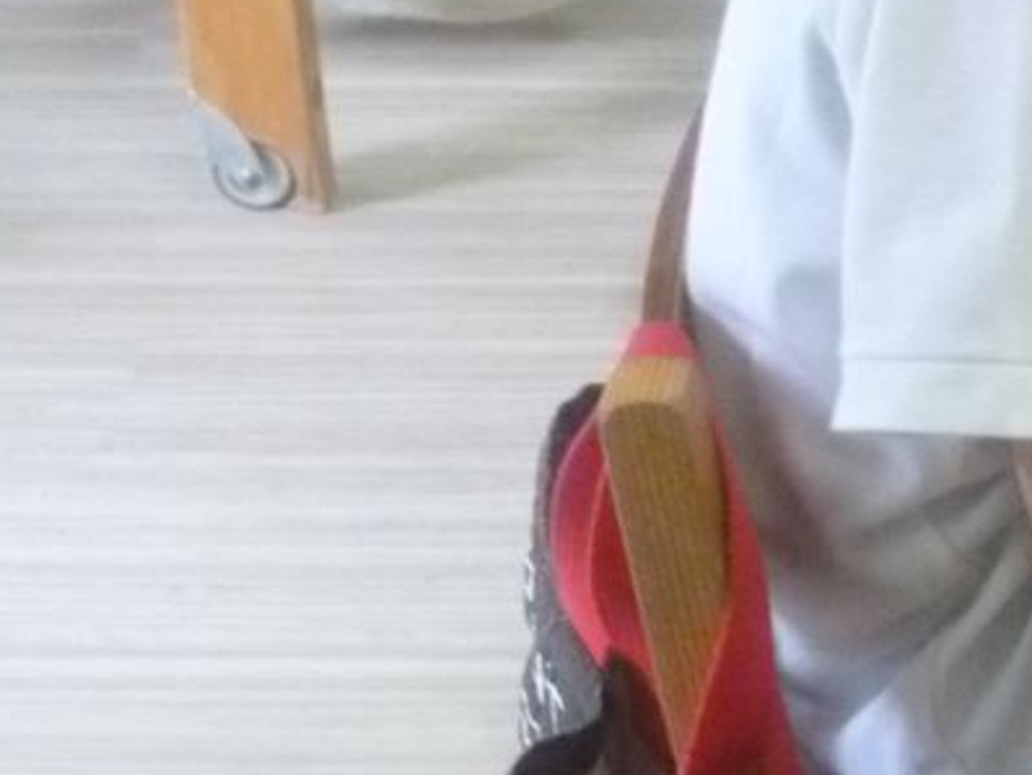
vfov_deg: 7.5
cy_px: -75
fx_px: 5847
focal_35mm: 196
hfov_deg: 9.8
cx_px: 1504
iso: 800
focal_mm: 10.8
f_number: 4.6
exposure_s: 1/50
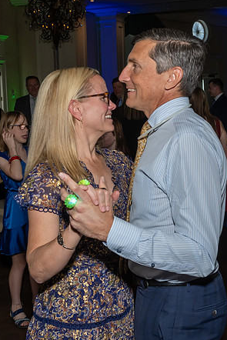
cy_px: 155
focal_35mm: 55
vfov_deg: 36.2
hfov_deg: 24.4
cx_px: 171
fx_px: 520
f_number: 7.1
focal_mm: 22
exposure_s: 1/250
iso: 1000
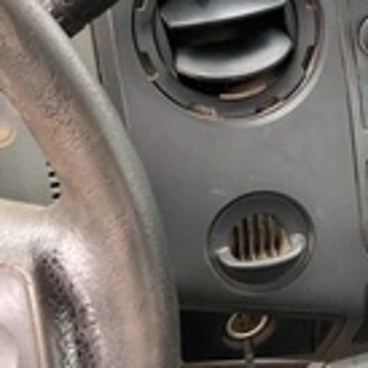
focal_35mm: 75
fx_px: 902
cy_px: 158
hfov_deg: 20.8
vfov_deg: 23.0
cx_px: 489
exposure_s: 1/81
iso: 64
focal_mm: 3
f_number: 1.8
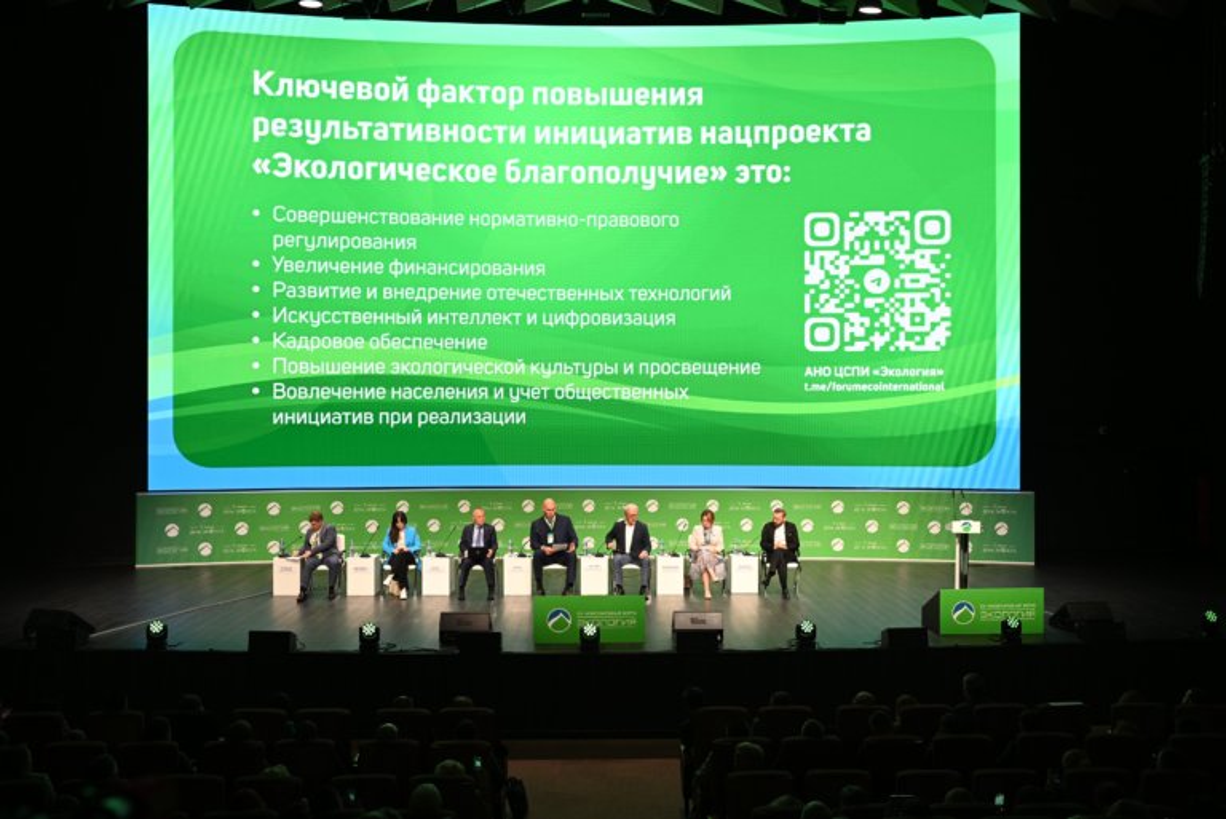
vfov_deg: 37.9
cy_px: 410
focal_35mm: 35
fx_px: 1193
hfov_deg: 54.4
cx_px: 613
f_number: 4
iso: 1600
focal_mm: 35
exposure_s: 1/100
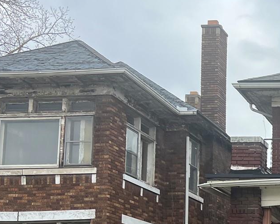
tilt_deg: +6.3
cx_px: 403
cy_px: 238
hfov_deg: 20.2
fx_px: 688
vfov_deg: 17.9
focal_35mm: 83
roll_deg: -0.6
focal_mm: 5.7
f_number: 1.5
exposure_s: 1/696
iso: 50
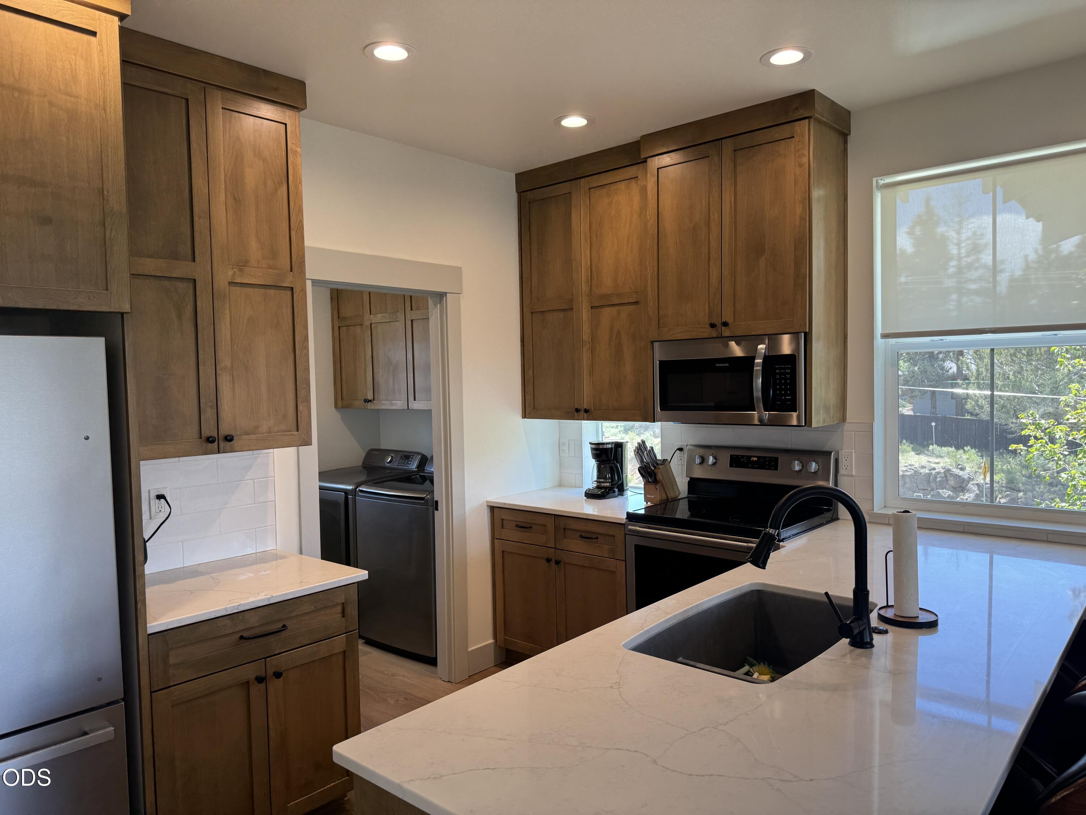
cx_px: 543
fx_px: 753
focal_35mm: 24
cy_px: 408
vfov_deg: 56.8
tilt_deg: -3.0
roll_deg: +1.0
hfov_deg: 71.6
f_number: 1.78
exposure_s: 1/120
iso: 80
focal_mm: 6.76
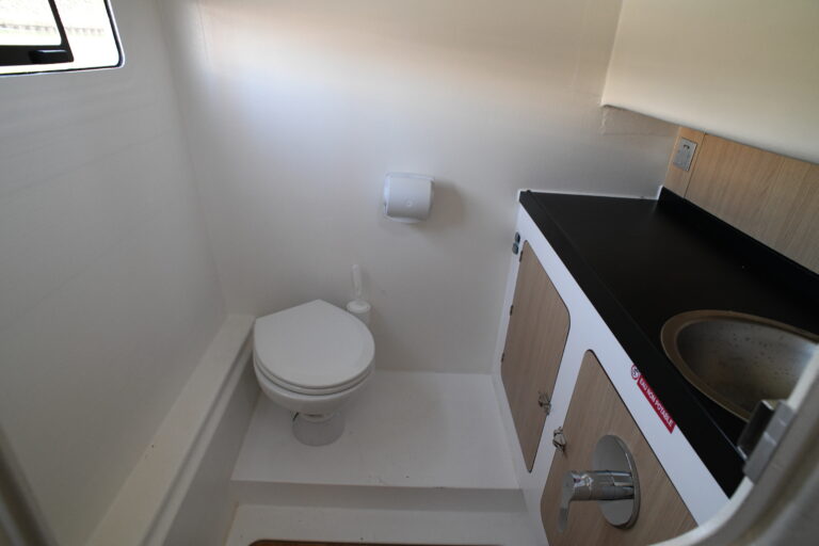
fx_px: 455
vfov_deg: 61.9
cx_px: 410
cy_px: 273
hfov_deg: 84.0
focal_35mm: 20
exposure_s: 1/60
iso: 2200
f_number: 9
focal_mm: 20
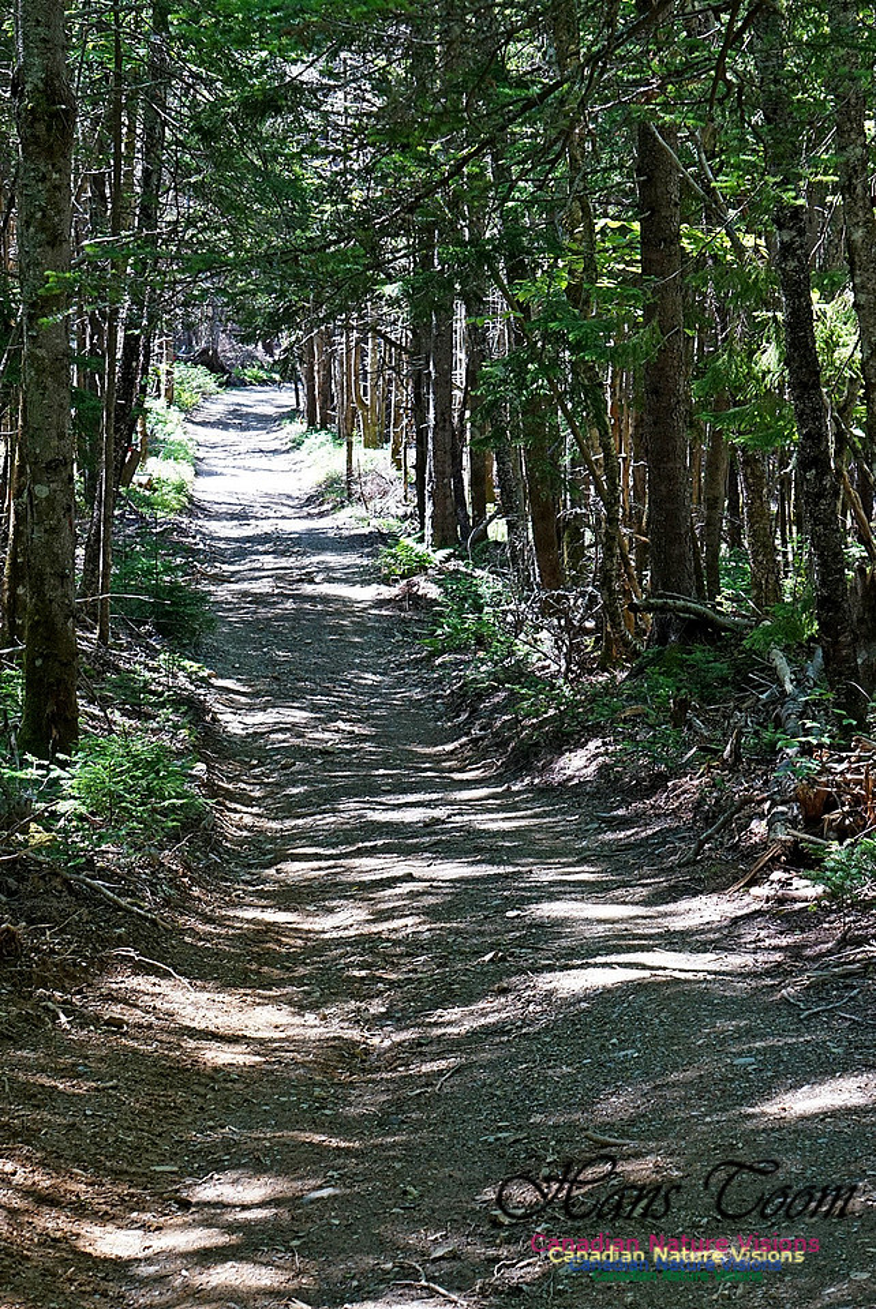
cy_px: 654
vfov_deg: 24.6
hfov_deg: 16.6
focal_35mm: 82
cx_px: 438
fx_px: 3005
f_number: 10
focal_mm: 55
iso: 800
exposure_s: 1/60
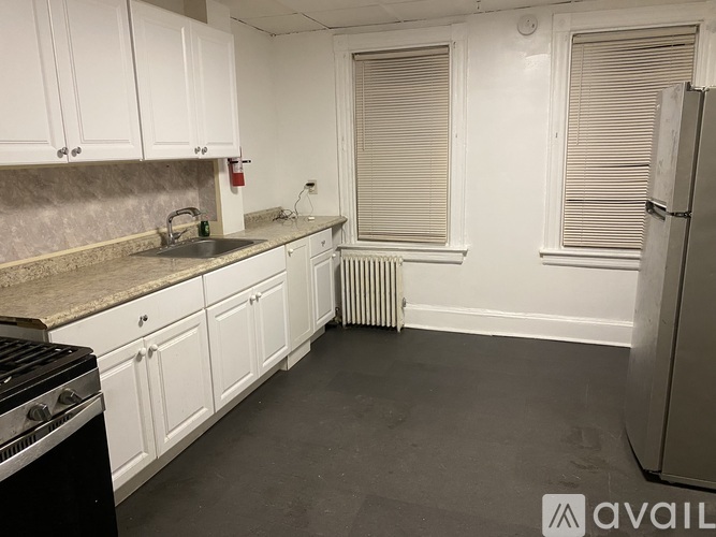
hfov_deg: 67.3
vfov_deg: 53.0
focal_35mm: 26
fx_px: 538
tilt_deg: -15.8
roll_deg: +0.0
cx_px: 358
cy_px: 268
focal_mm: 4.25
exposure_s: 1/40
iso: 400
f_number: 1.8
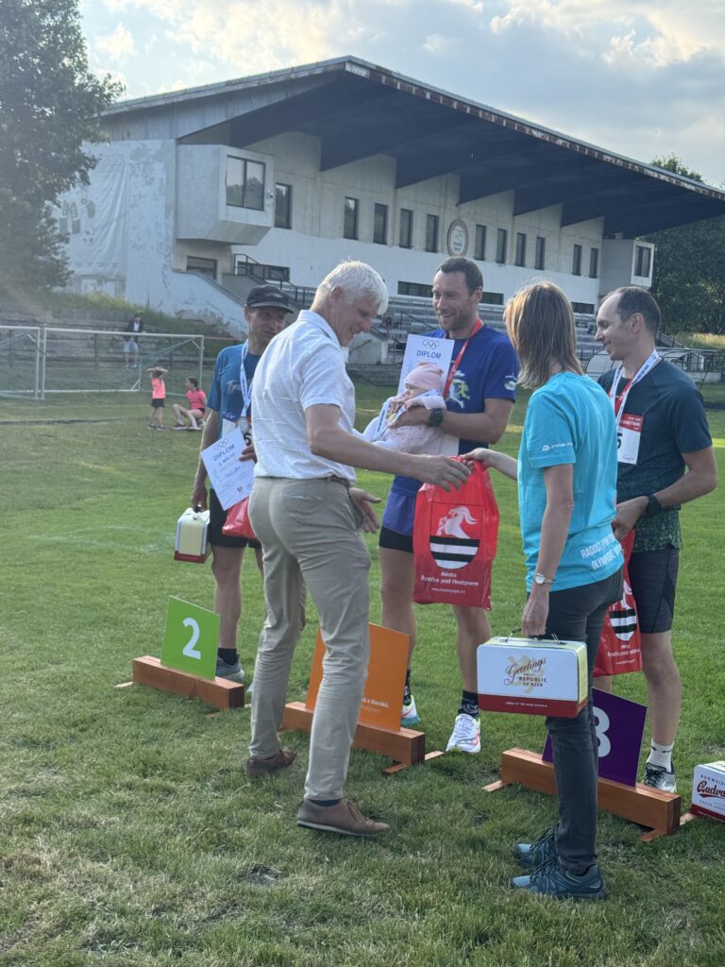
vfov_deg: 39.7
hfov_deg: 30.3
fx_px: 1340
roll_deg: -2.6
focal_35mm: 48
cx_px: 362
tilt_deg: -6.4
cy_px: 484
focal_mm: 6.76
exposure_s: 1/1043
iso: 64
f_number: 1.78
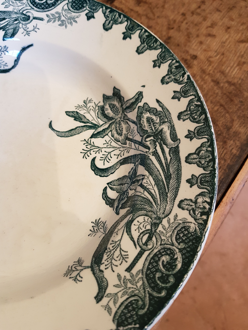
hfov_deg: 53.1
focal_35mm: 26
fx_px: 248
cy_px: 165
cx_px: 124
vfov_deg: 67.3
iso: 160
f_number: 1.7
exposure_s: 1/33
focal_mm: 4.2
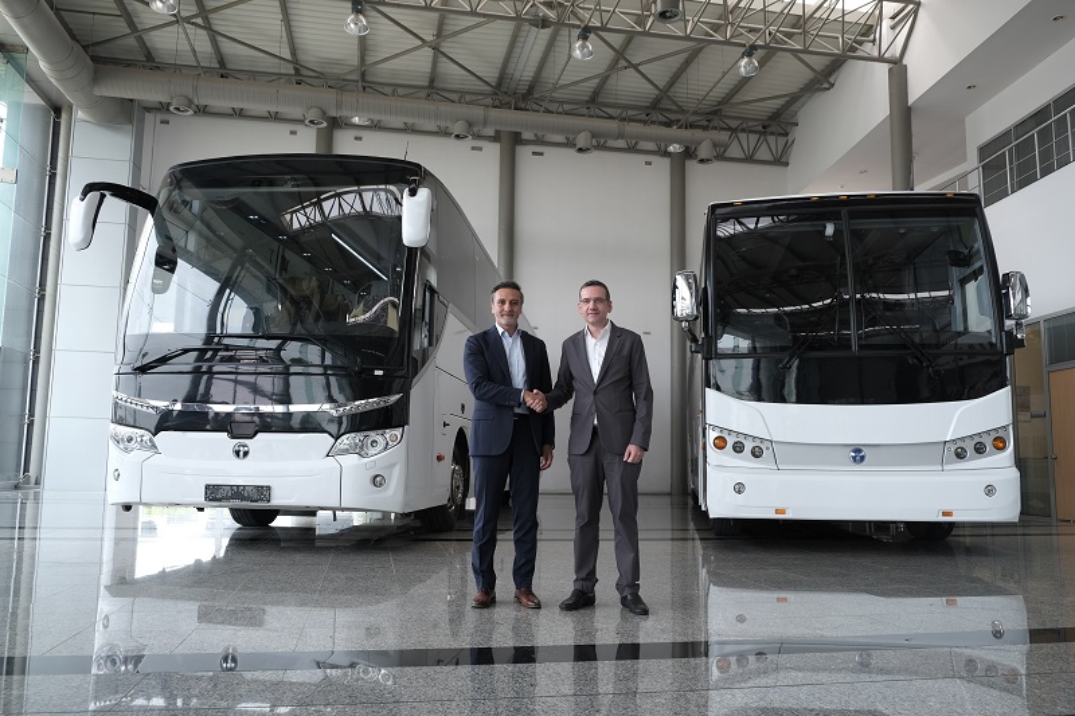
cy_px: 358
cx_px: 538
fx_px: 806
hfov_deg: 67.4
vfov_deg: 47.9
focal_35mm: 27
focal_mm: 18
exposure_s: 1/125
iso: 320
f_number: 4.5
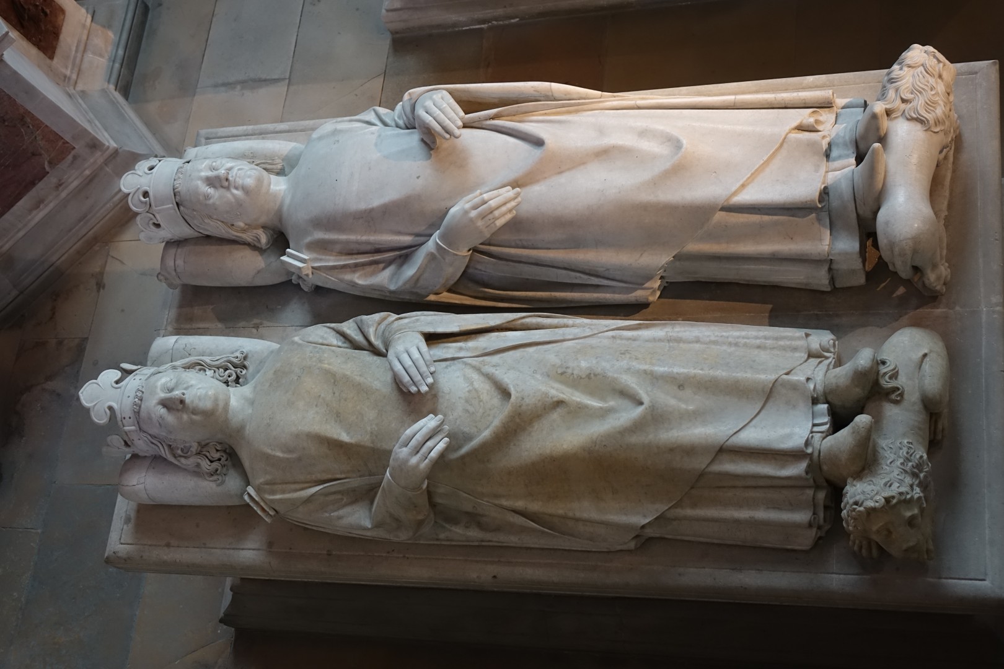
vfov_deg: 28.1
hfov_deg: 41.1
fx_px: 1339
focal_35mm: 48
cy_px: 334
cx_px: 502
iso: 800
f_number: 2.8
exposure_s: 1/25
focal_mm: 17.48
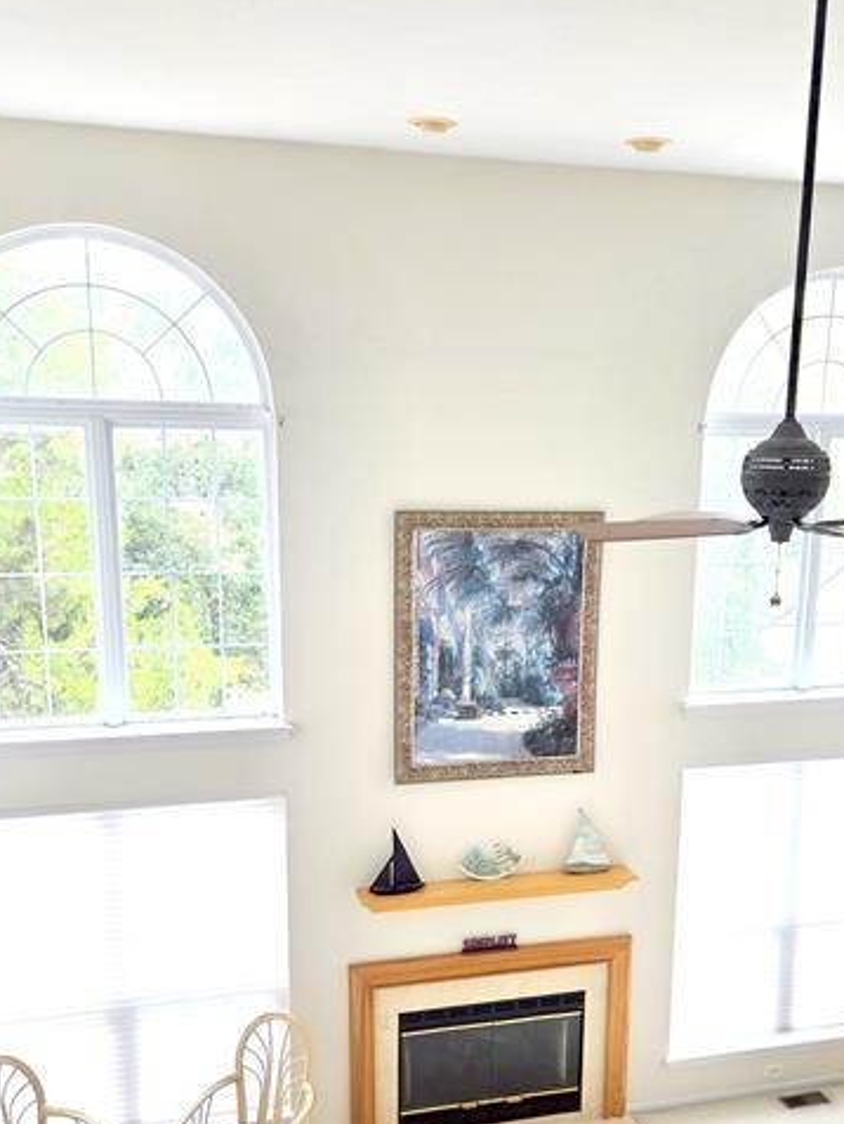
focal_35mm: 37
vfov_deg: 49.7
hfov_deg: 38.5
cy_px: 686
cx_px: 500
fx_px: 1202
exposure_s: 1/180
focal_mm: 5.4
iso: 64
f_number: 1.8
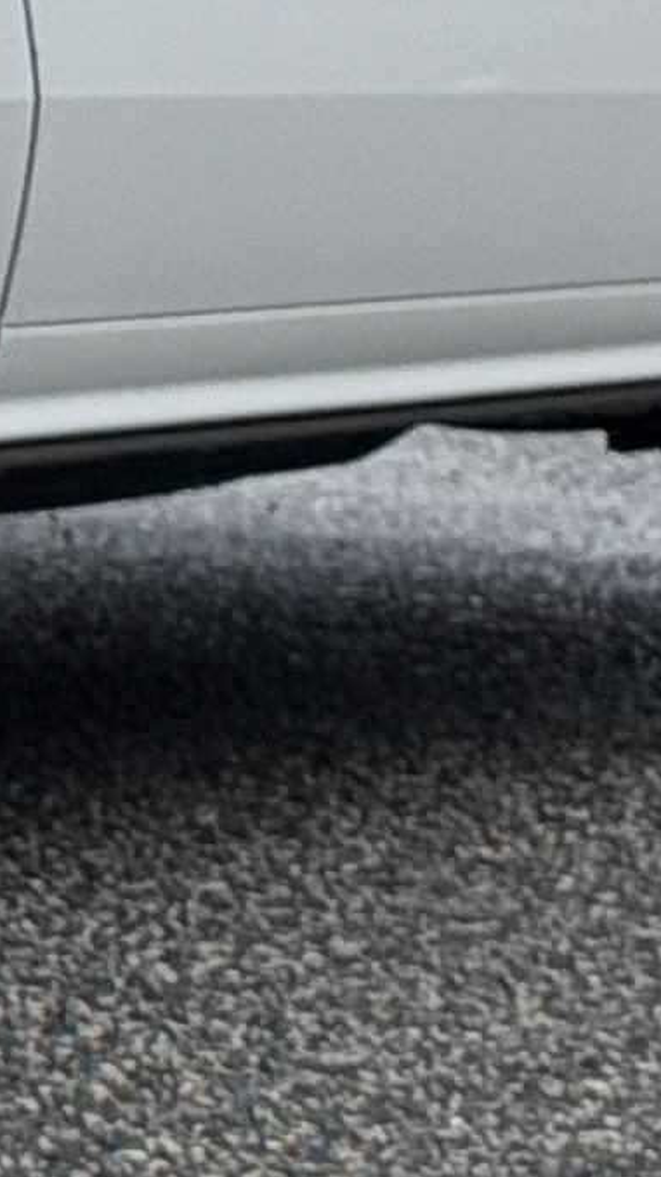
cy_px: -628
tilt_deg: +2.3
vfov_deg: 6.8
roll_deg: -0.2
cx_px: -1738
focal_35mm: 311
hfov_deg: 3.7
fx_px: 9698
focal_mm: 6.76
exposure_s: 1/1513
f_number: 1.78
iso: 80
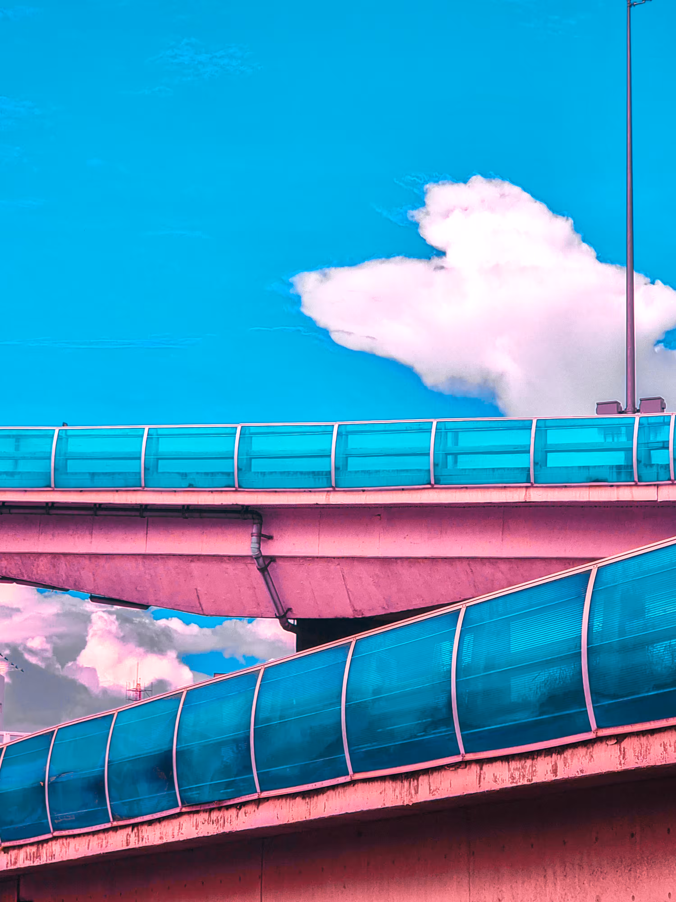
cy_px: 451
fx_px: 1875
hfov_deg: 20.4
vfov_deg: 27.0
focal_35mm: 72
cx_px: 338
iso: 50
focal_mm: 9
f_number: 2.4
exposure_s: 1/600
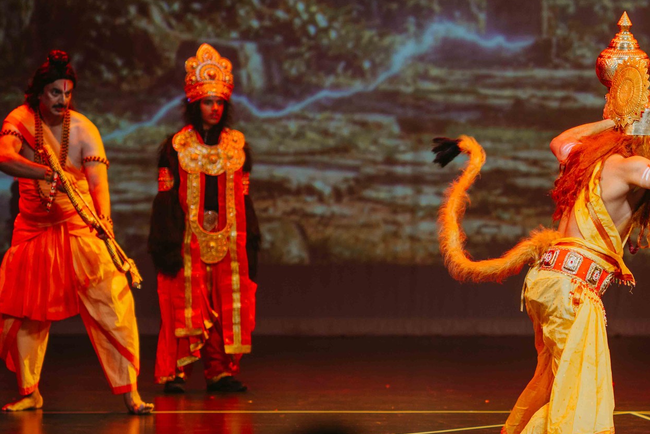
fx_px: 3828
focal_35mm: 212
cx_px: 751
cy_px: 325
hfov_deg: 9.6
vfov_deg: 6.5
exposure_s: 1/160
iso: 200
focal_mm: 85
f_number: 1.8
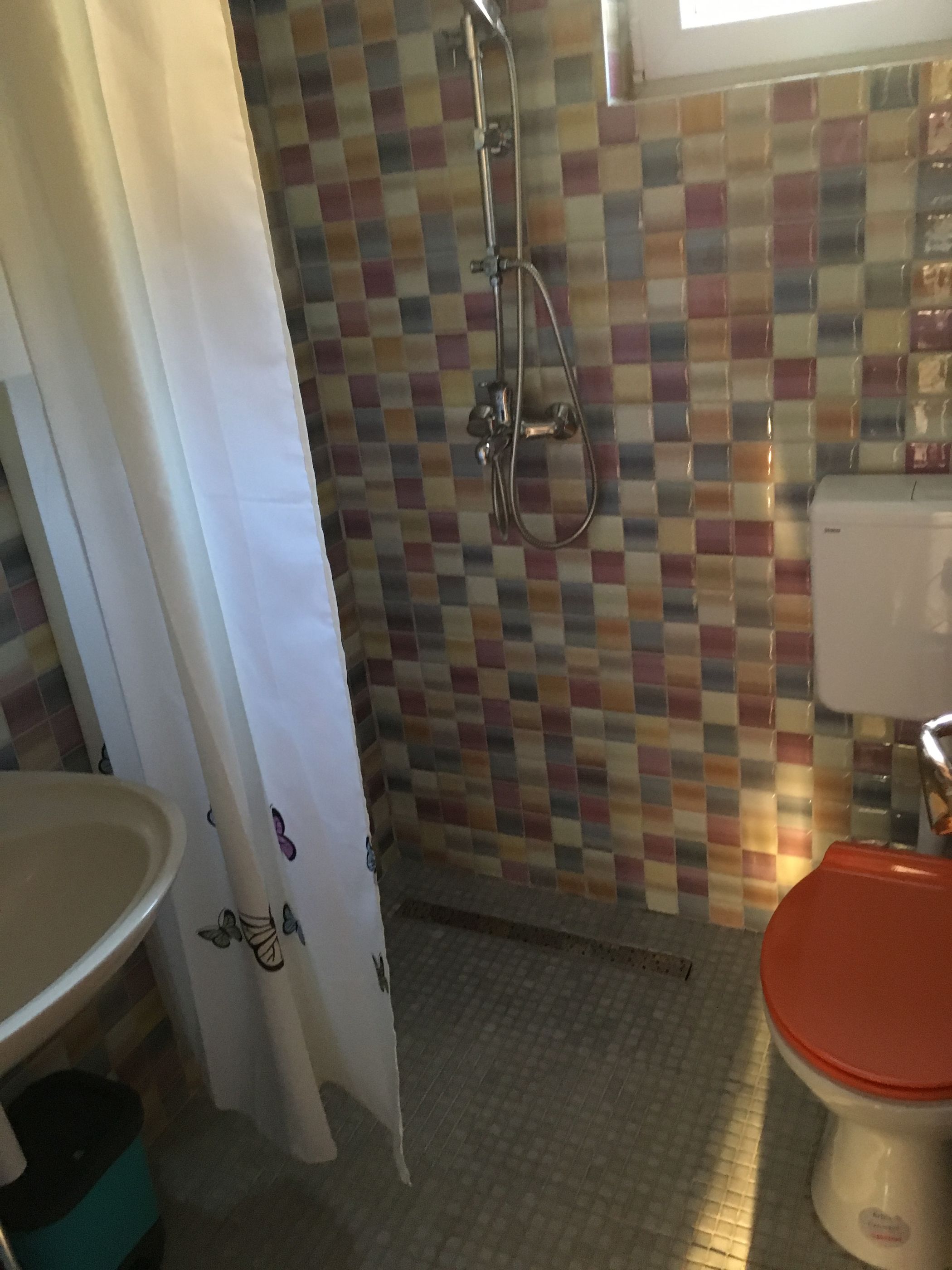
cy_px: 635
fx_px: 1063
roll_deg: +6.3
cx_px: 476
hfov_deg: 48.2
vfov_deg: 61.7
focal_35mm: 29
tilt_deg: -20.3
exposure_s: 1/17
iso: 250
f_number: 2.2
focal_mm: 4.15
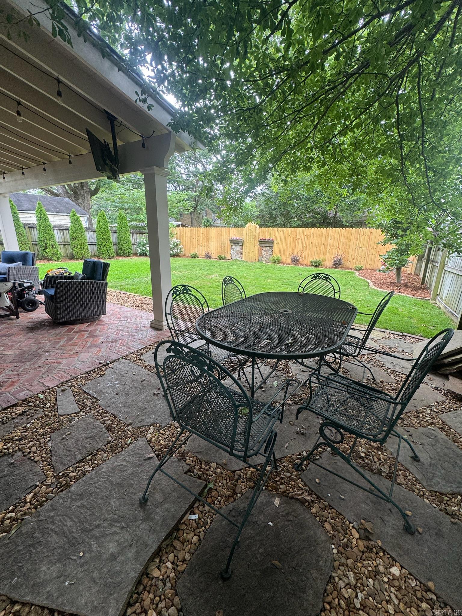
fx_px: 249
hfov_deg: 85.7
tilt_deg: -17.2
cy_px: 308
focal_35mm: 14
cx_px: 231
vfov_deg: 102.1
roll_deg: -0.7
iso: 80
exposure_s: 1/99
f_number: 2.2
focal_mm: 2.22
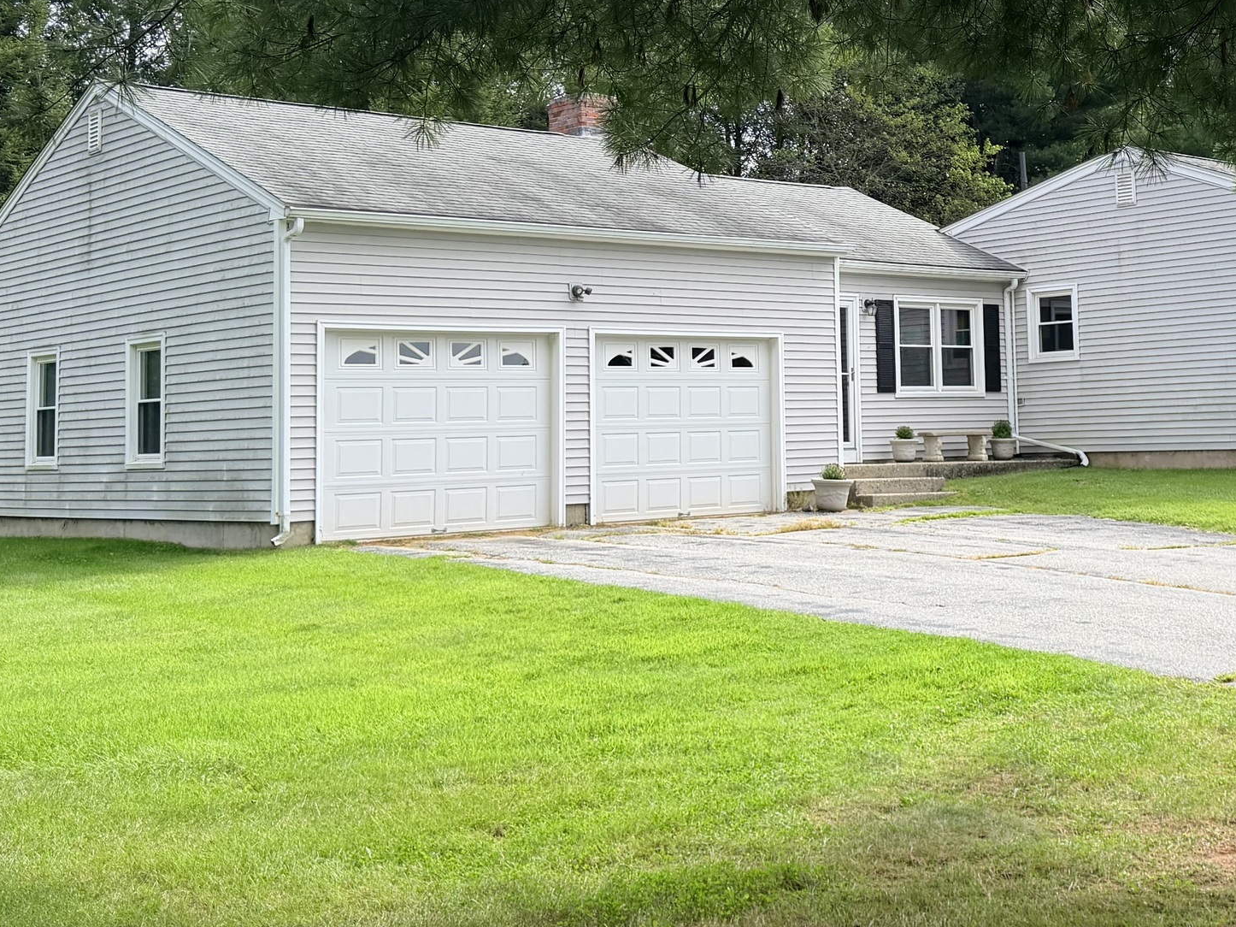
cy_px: 243
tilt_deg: +5.6
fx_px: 1821
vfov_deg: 28.2
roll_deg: +1.8
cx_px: 913
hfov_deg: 36.7
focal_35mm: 51
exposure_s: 1/2611
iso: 100
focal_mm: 6.76
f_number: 1.78
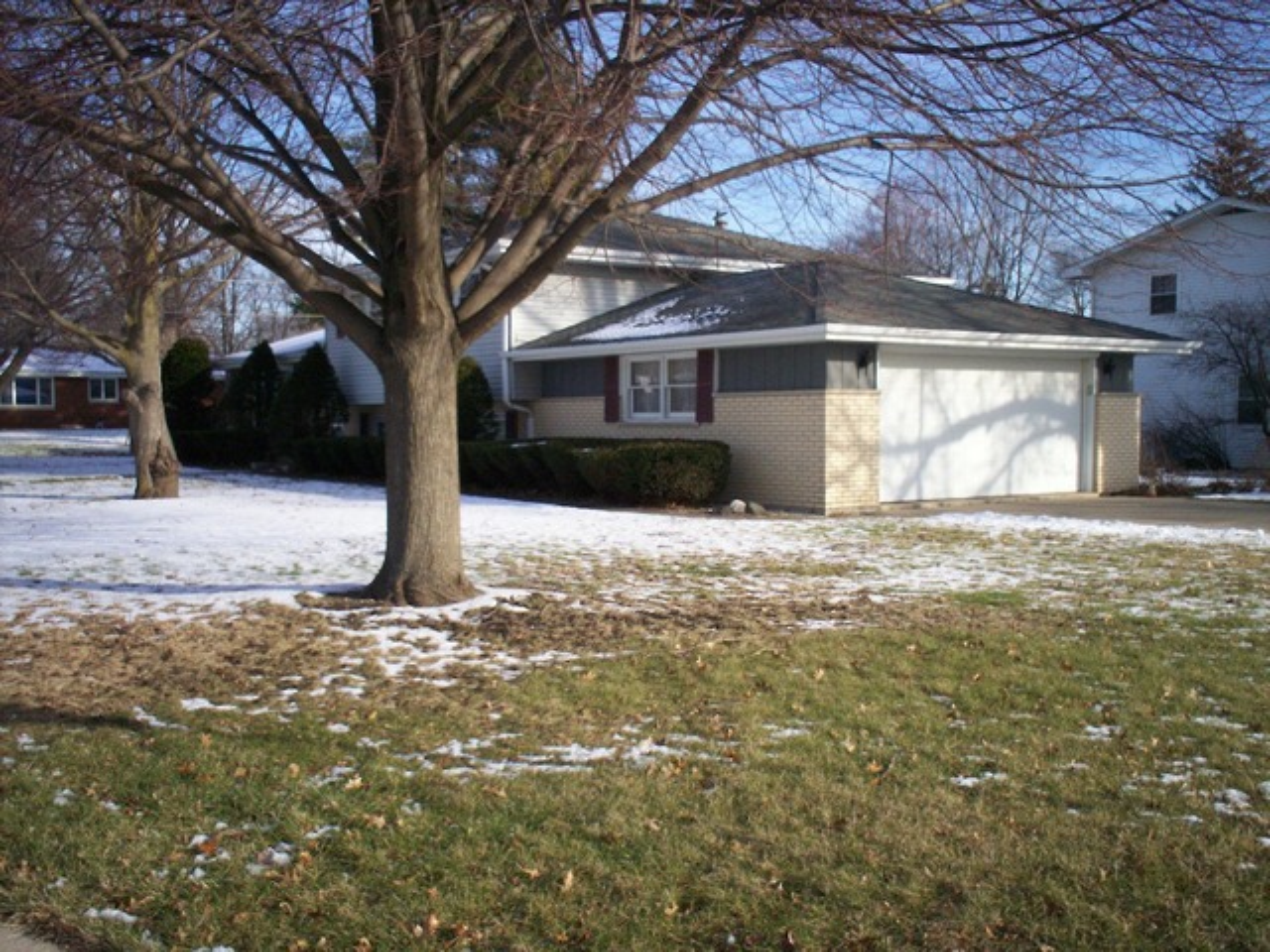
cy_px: 476
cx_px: 635
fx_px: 1321
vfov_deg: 39.7
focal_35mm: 36
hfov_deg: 51.4
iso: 100
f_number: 4.5
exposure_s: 1/493
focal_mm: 6
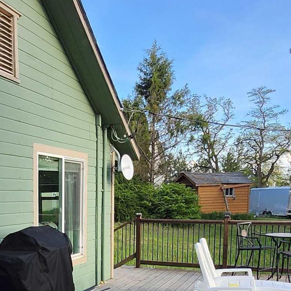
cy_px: 270
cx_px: 70
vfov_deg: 34.4
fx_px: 438
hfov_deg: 35.9
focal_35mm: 46
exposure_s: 1/322
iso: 40
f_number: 2.2
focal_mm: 1.74
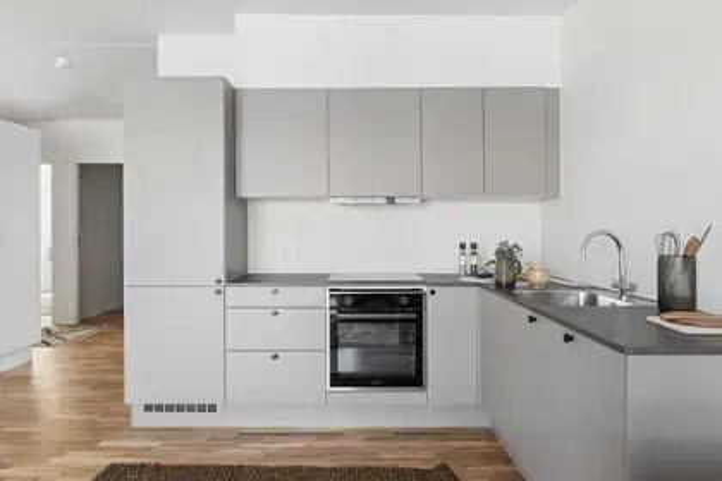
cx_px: 361
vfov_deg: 51.7
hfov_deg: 72.1
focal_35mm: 25
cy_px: 240
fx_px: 496
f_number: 8
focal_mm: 16.5
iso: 200
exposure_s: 1/30
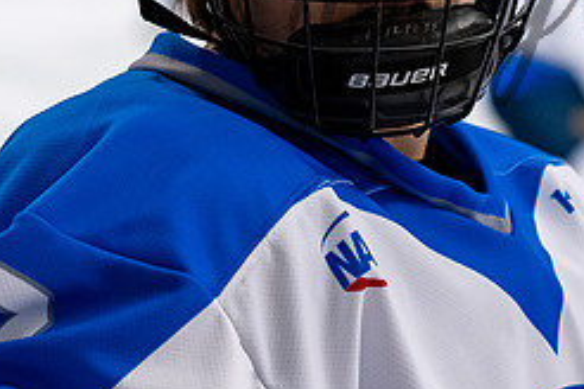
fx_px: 4834
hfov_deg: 6.9
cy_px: -38
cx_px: 358
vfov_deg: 4.6
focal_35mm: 298
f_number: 3.2
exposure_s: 1/800
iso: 2000
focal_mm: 75
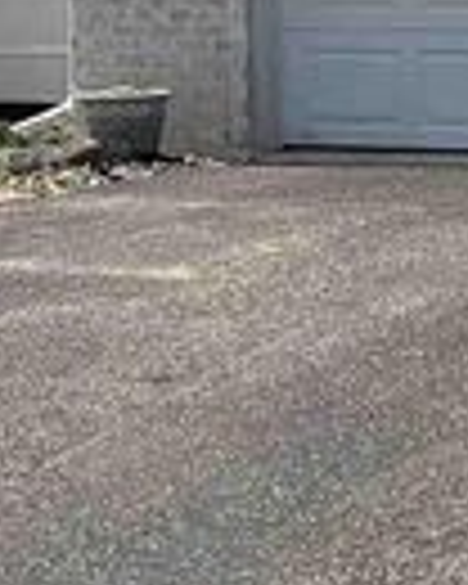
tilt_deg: +6.4
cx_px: 68
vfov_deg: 10.0
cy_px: -387
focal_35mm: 184
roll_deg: +0.3
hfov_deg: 8.4
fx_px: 3186
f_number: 1.78
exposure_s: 1/6711
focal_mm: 6.76
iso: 80
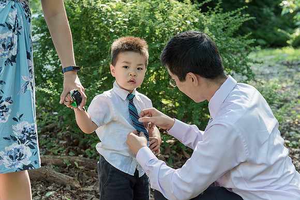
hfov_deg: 31.2
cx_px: 134
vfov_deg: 21.1
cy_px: 89
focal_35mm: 64
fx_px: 536
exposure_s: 1/400
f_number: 4.5
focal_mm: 58
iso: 1000
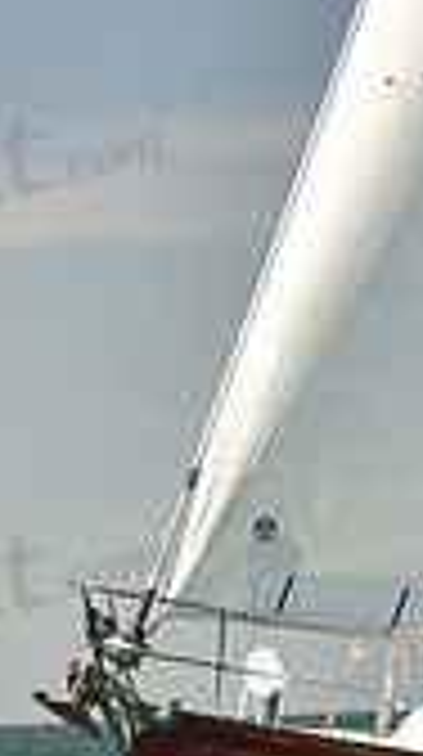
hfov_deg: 3.6
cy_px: 794
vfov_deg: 6.5
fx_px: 6667
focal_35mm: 333
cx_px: 400
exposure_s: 1/800
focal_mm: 92
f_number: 4.5
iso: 250
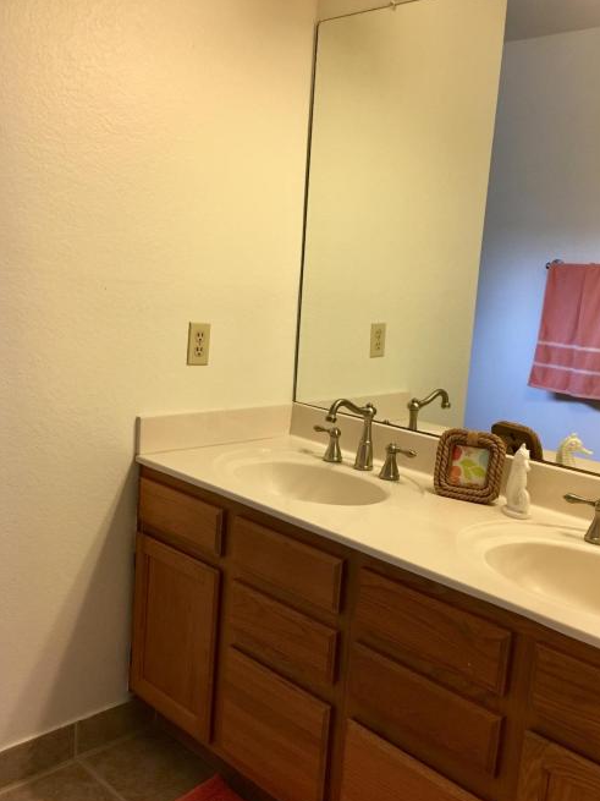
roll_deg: -3.4
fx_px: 786
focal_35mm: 34
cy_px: 427
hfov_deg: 41.7
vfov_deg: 53.9
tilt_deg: -9.6
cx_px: 331
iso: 125
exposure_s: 1/30
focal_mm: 4.15
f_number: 2.2
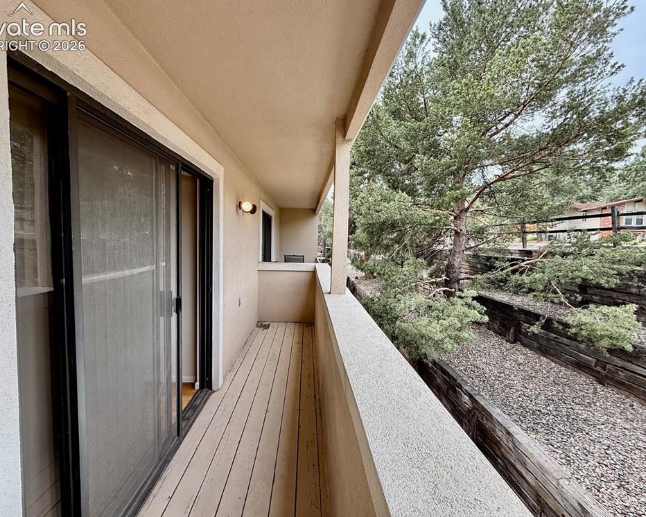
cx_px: 306
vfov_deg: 84.1
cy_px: 255
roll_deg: -1.1
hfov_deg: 96.7
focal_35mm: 15
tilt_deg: -3.2
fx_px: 287
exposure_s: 1/293
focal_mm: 2.22
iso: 50
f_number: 2.2
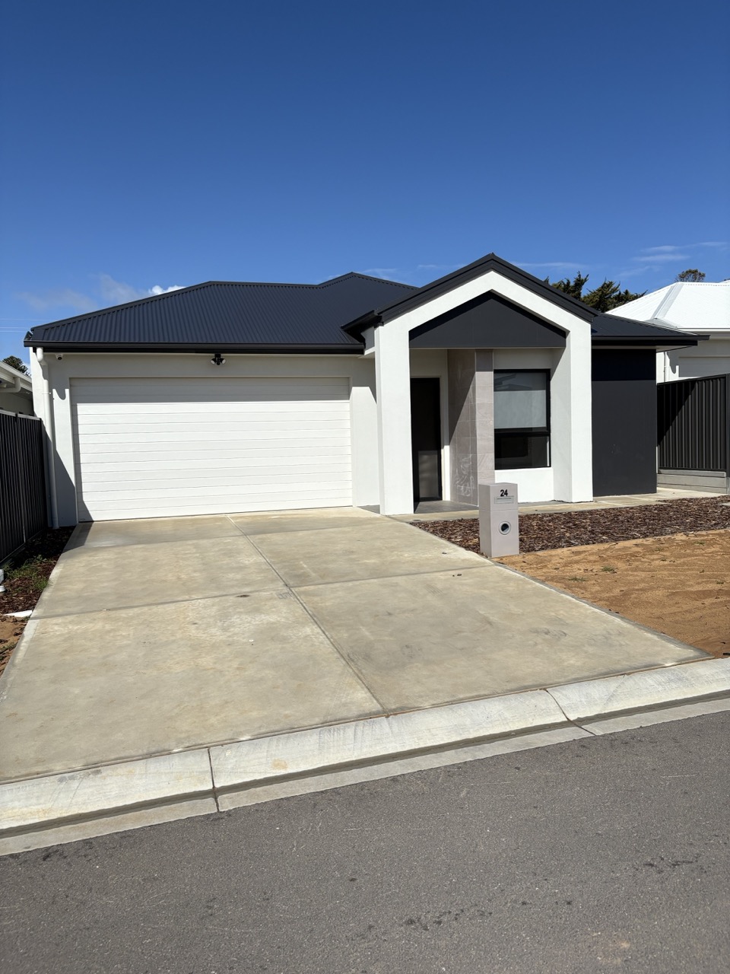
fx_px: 731
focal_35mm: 26
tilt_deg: -3.8
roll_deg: +2.1
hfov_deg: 53.1
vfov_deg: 67.3
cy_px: 487
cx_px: 365
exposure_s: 1/7813
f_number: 1.6
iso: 50
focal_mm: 5.96
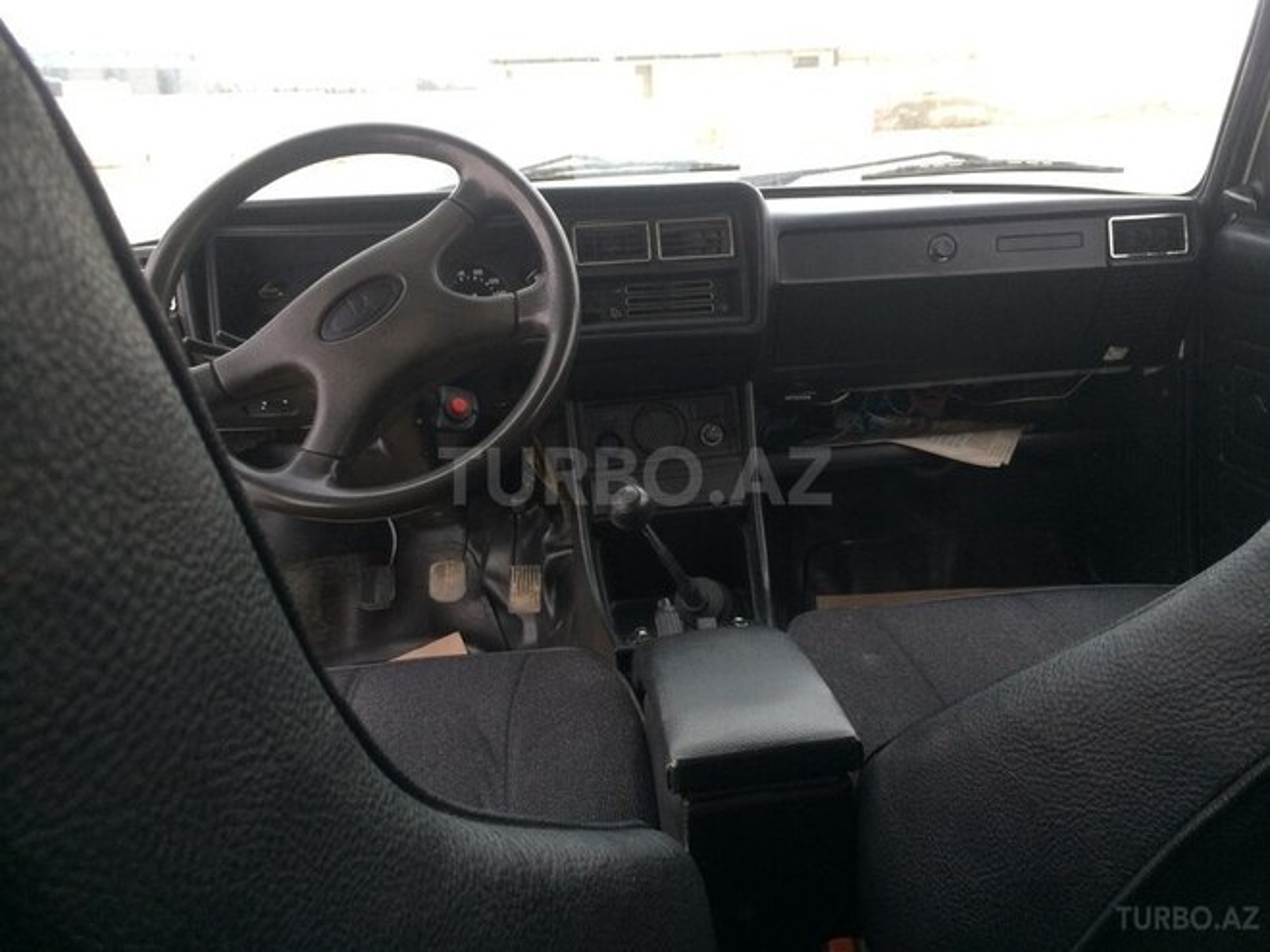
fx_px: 1064
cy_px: 476
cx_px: 635
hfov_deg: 61.7
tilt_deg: -19.8
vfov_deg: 48.2
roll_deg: +2.1
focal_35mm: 29
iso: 100
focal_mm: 4.15
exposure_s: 1/33
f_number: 2.2
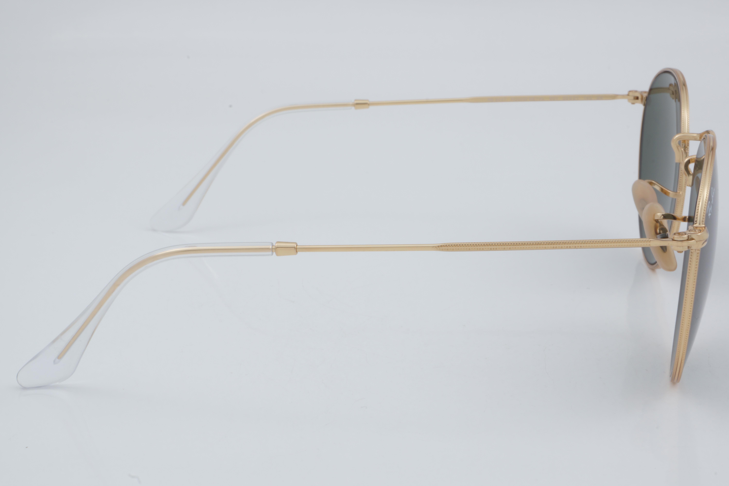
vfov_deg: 18.2
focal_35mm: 75
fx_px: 1519
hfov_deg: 27.0
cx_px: 364
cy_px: 243
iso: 100
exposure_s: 1/3
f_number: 32
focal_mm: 50
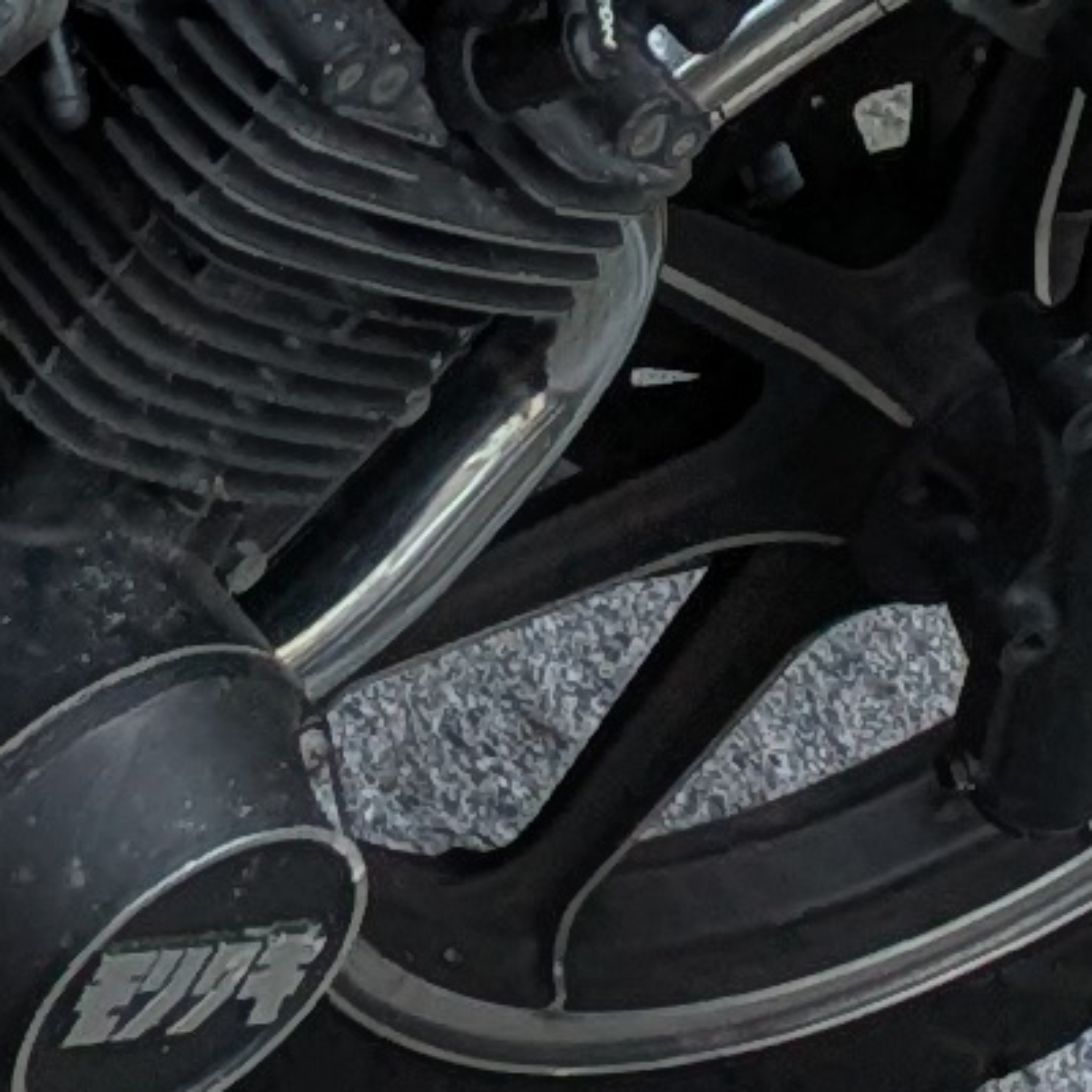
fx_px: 7709
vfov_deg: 7.0
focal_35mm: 216
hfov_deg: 7.5
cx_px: -1710
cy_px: -2470
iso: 41
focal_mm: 6.81
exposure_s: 1/1770
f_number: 1.85
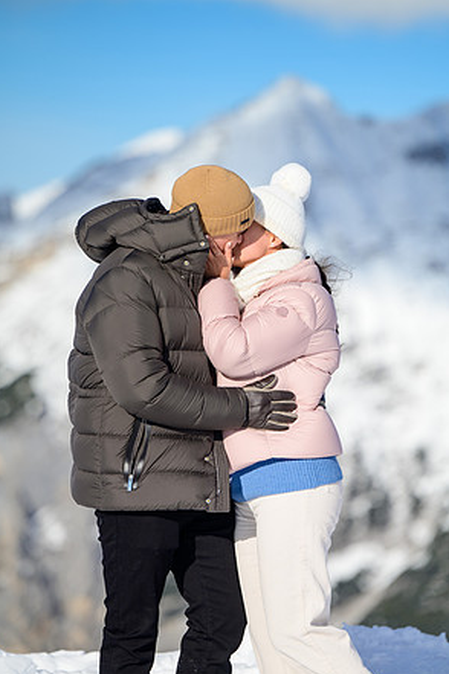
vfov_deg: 11.9
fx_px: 3241
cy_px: 342
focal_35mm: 173
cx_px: 222
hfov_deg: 7.9
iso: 100
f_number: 3.5
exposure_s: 1/2500
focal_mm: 170
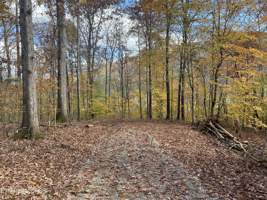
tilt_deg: -4.0
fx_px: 201
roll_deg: +1.1
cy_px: 100
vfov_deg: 53.1
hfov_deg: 67.3
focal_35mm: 26
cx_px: 134
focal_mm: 5.1
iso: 50
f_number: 1.6
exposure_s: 1/404
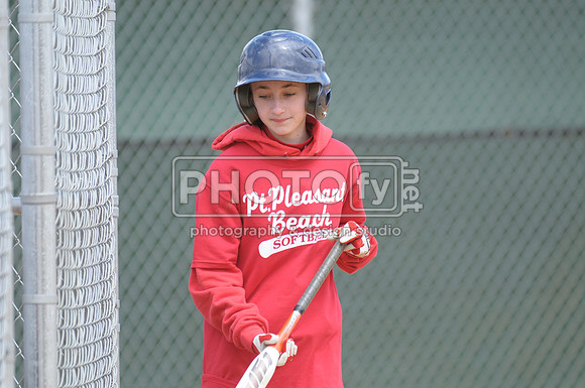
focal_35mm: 600
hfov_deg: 3.4
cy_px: 194
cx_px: 292
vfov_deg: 2.3
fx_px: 9736
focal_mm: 400
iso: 400
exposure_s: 1/640
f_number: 4.5
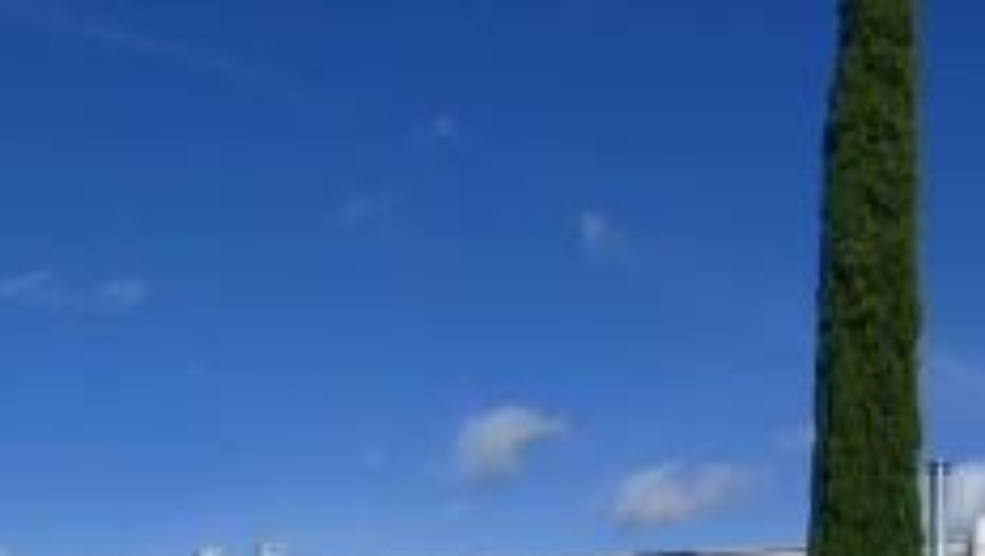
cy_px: 781
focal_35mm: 75
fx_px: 1961
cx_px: 459
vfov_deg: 15.2
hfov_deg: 28.2
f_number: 4
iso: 100
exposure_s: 1/1600
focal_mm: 4.4
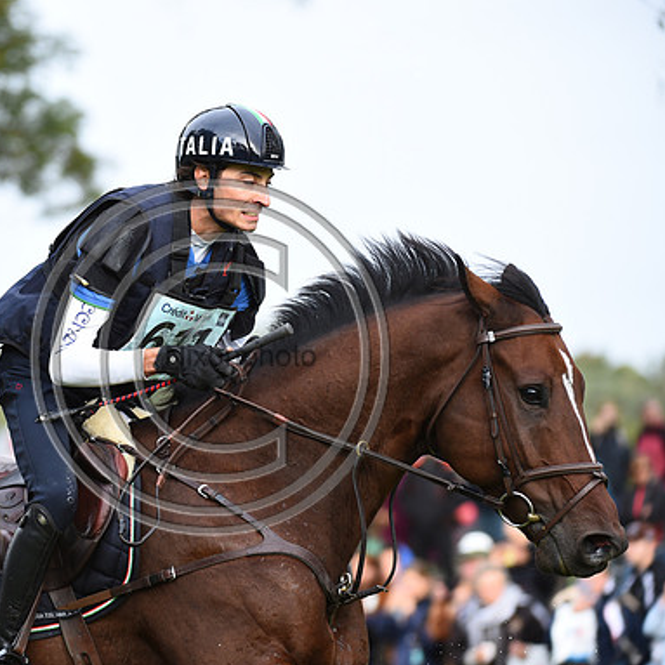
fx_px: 5586
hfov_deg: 6.8
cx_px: 191
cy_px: 333
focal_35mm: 257
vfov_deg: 6.8
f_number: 4.5
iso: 1250
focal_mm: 200
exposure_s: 1/1000
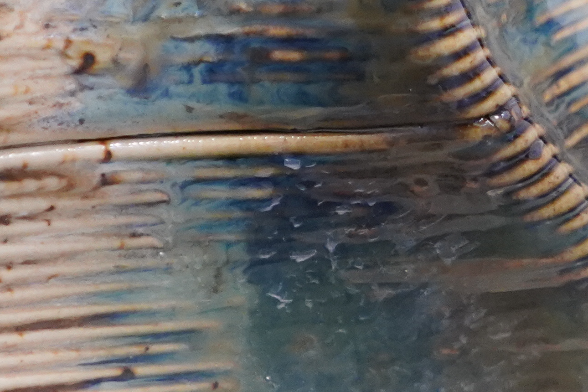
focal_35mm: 930
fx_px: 15189
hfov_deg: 2.2
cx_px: 574
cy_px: 56
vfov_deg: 1.5
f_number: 4
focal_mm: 200
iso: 6400
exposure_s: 1/320
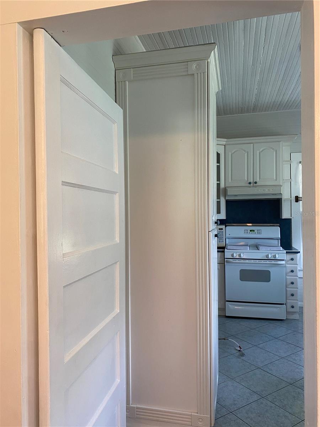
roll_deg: +0.9
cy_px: 214
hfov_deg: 53.1
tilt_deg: -1.0
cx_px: 160
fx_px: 320
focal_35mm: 26
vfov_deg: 67.3
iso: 80
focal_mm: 4.25
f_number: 1.8
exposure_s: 1/60
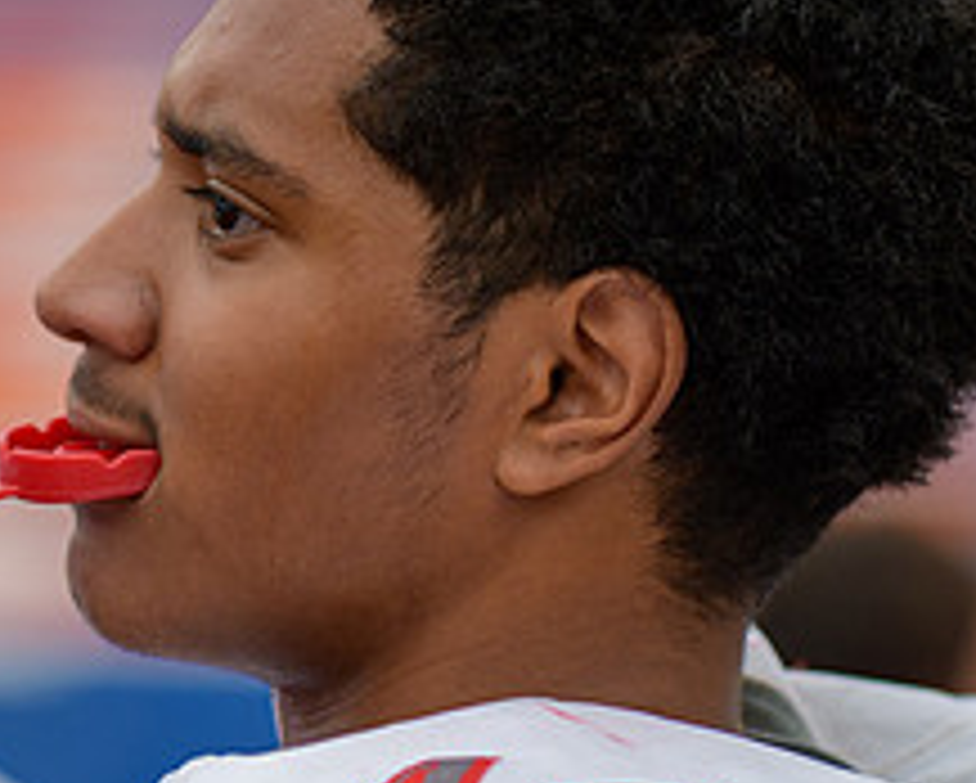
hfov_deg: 4.8
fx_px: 11594
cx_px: 99
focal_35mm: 401
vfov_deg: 3.9
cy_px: 637
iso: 400
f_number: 2.8
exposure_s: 1/500
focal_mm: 160
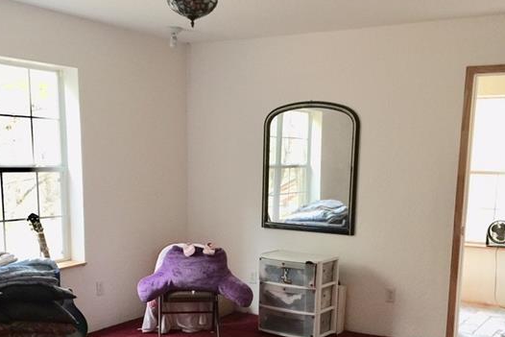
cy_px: 269
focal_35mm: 44
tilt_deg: -7.8
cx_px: 254
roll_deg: -0.7
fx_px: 617
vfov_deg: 29.8
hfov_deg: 44.5
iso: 64
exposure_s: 1/4
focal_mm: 4.15
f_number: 2.2
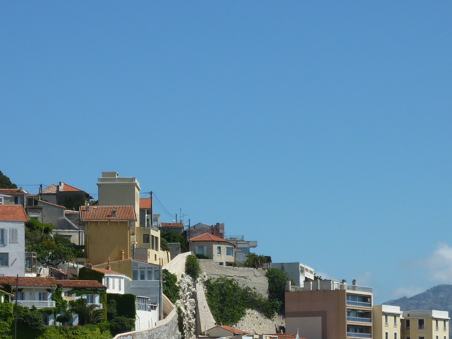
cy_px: 334
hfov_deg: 12.8
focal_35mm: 154
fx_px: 2011
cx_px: 89
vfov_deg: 9.6
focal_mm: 12.8
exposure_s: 1/640
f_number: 5.6
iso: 80
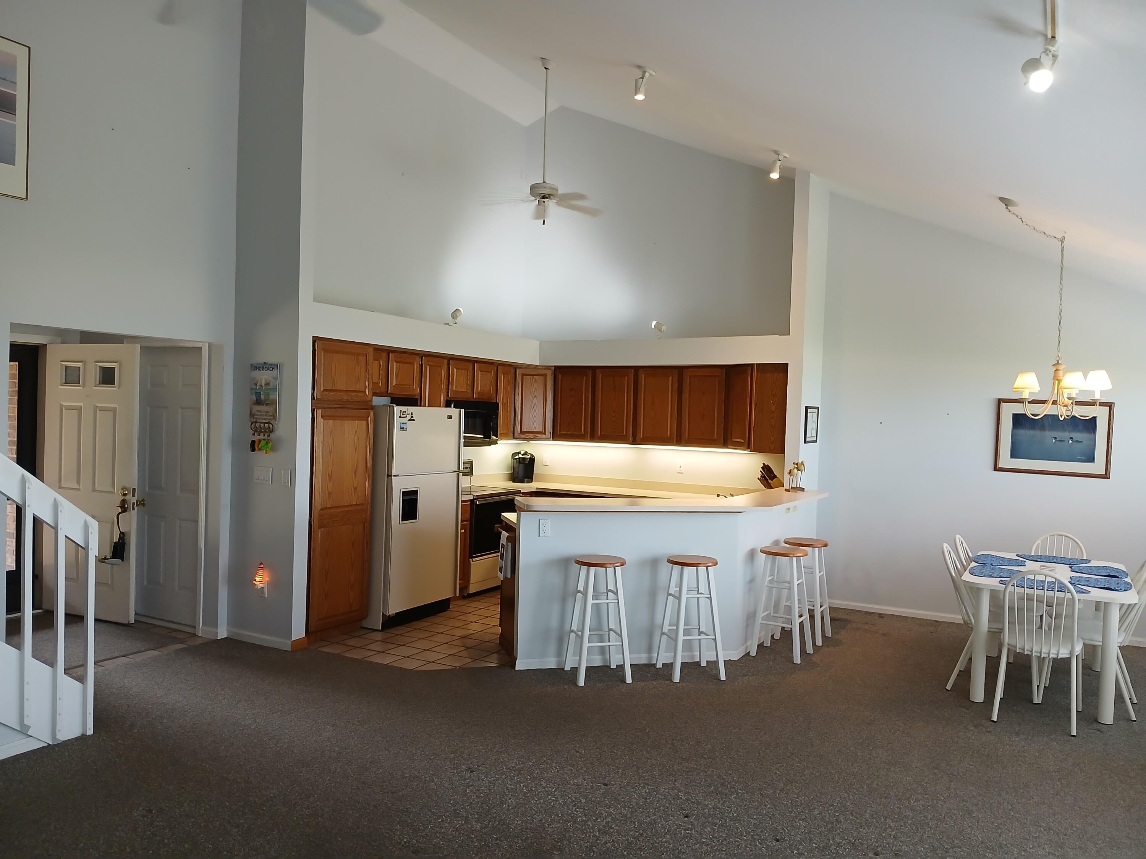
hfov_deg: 67.3
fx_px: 861
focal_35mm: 26
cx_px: 573
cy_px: 430
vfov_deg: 53.1
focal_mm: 3.98
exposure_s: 1/60
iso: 200
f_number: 1.8
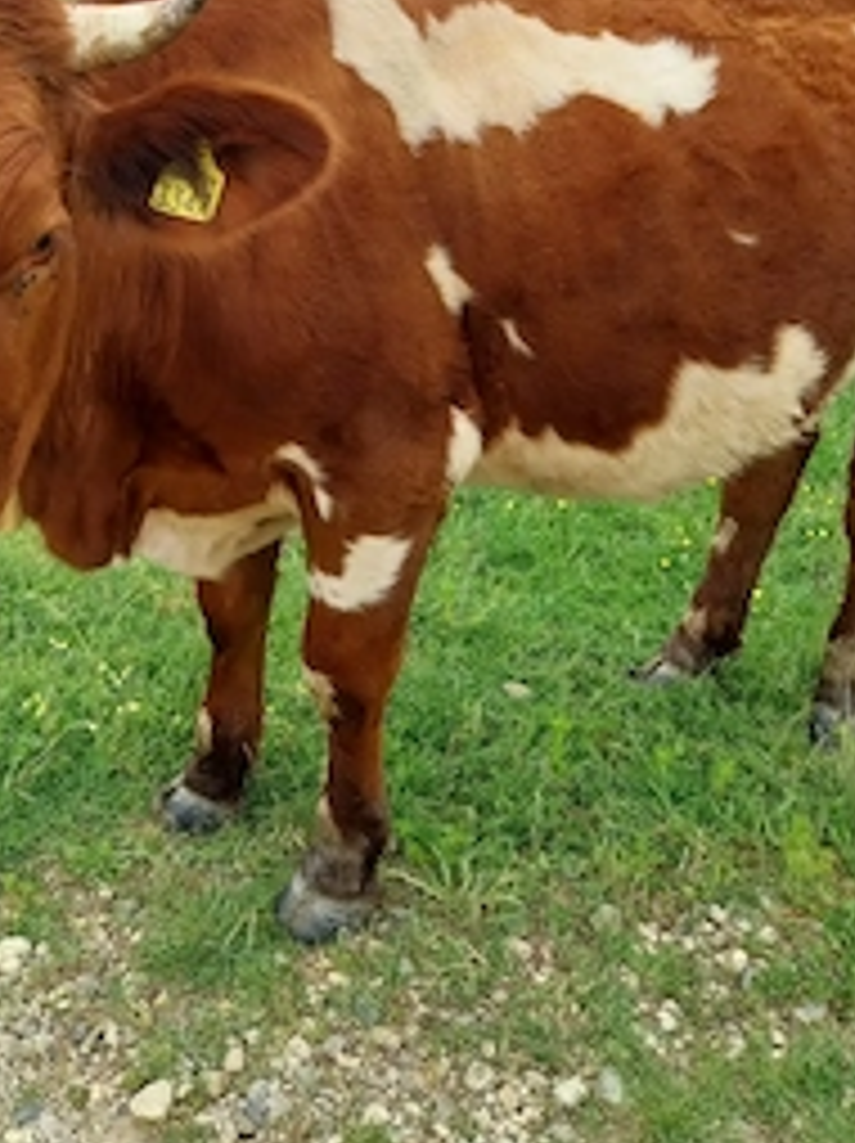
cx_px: 284
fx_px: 1353
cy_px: 297
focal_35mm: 41
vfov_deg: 44.4
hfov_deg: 34.7
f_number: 1.8
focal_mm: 4
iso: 25
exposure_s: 1/311
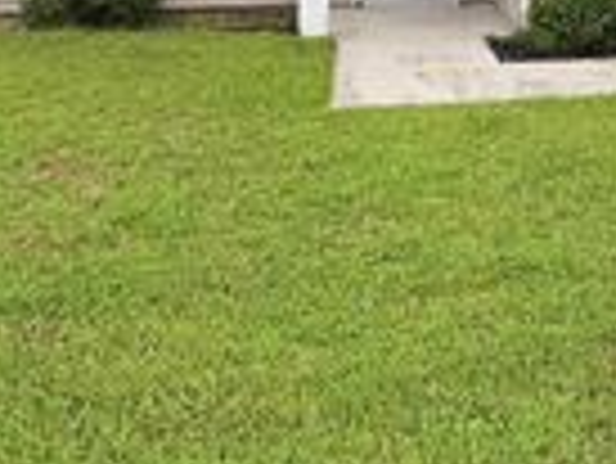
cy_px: -128
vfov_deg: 25.0
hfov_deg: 35.5
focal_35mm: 51
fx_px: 908
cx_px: 540
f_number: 2.2
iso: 20
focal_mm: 2.2
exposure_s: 1/970
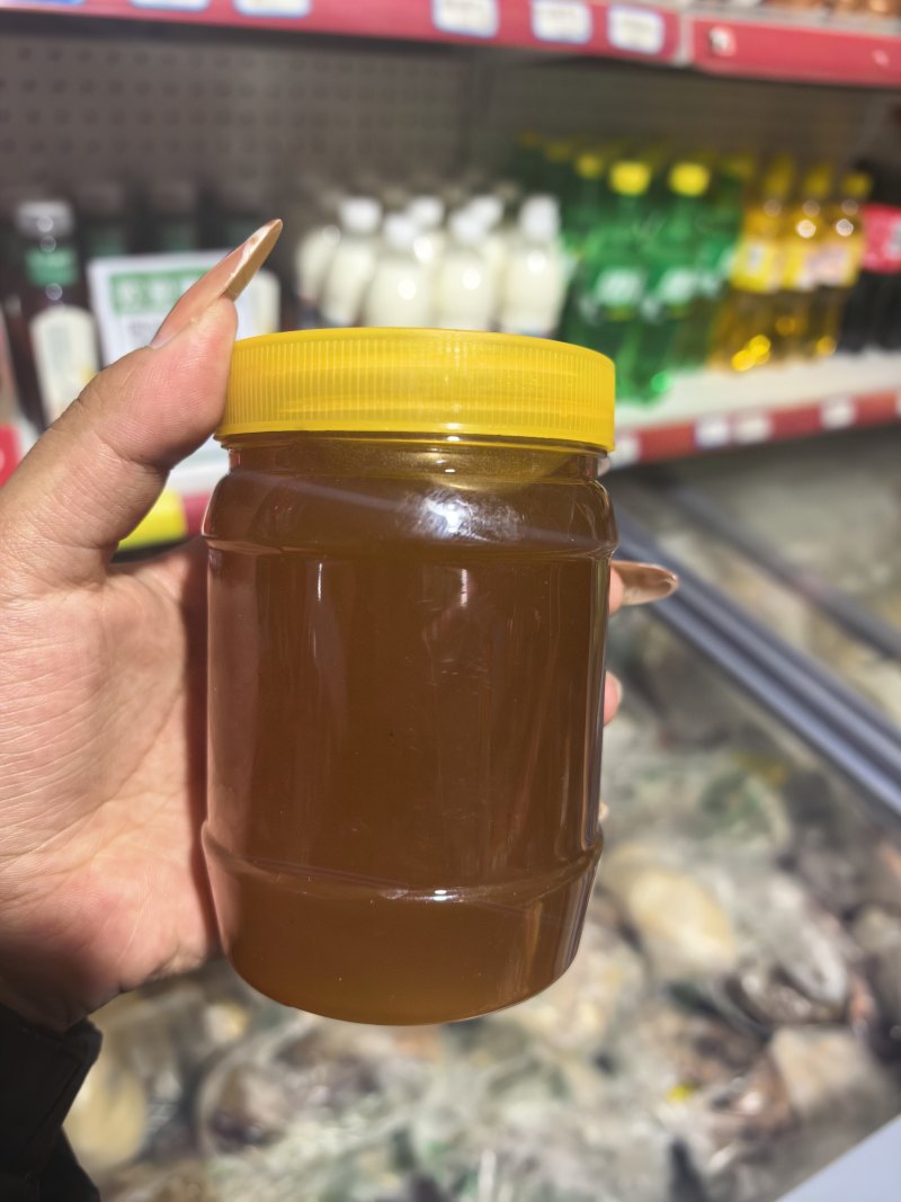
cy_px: 601
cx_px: 450
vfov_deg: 71.6
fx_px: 833
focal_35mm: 24
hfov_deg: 56.8
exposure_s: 1/236
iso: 3200
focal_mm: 6.98
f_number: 2
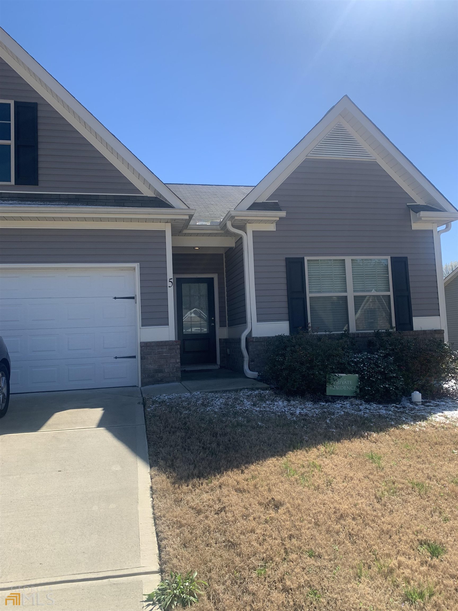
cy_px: 306
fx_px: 459
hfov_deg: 53.1
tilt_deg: +5.8
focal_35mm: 26
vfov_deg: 67.3
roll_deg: +2.4
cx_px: 229
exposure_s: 1/1779
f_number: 1.8
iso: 25
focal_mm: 4.25
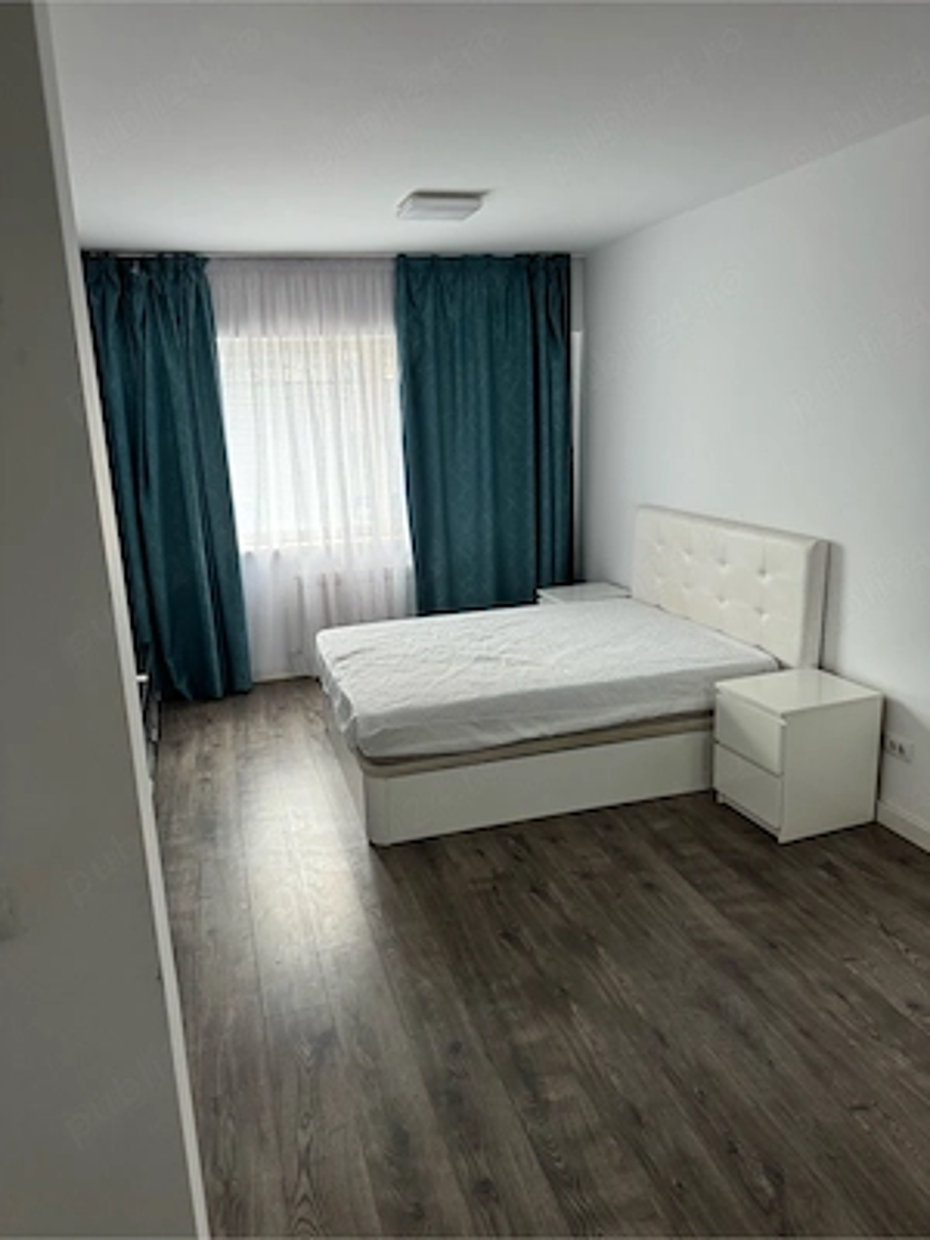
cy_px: 620
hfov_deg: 56.8
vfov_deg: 71.6
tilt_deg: -13.3
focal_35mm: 24
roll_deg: +2.6
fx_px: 860
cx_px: 465
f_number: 1.78
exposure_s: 1/100
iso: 200
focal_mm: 6.76
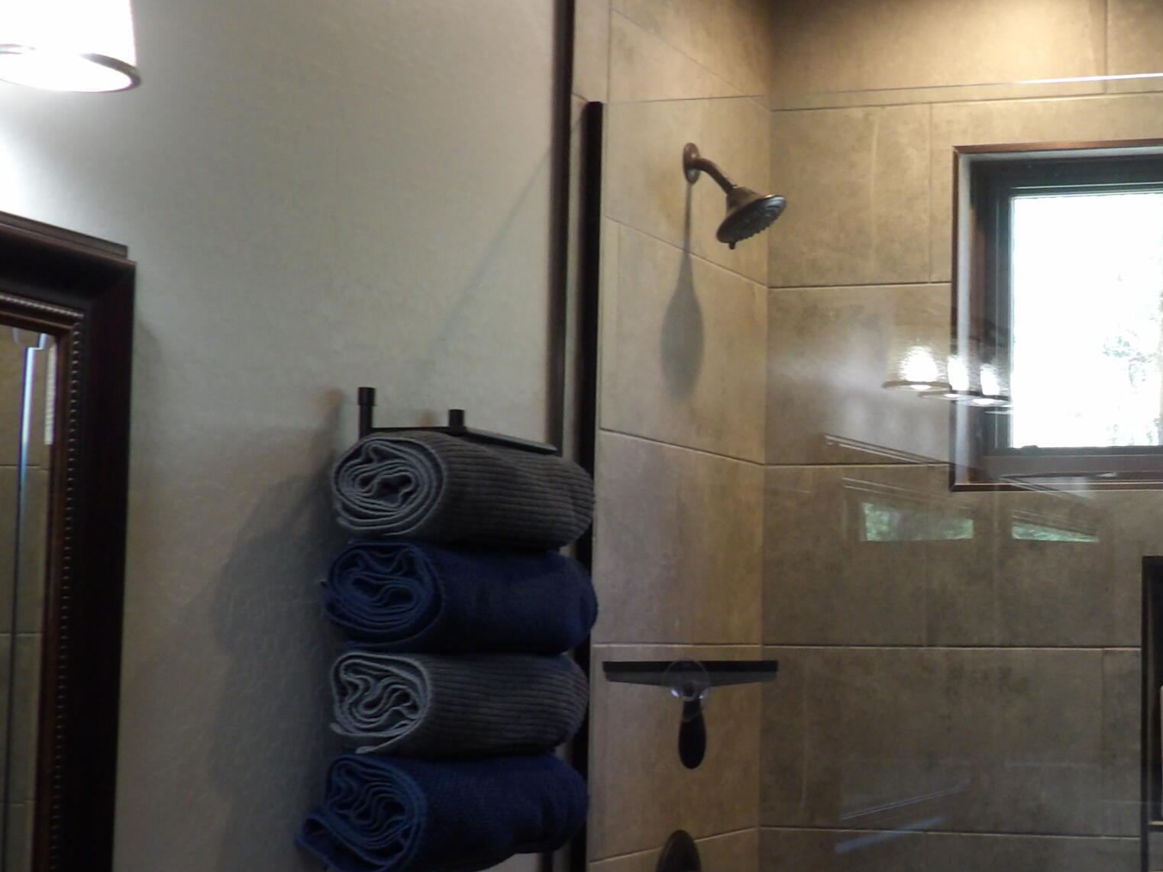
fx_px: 2184
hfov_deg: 28.7
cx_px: 1048
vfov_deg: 22.6
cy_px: 513
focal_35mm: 65
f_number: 3.6
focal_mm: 5.9
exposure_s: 1/20
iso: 202
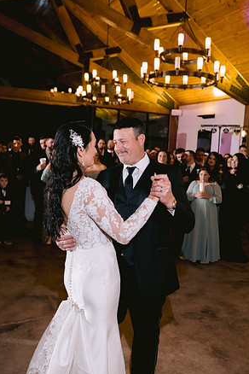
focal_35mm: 36
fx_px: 373
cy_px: 188
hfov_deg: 36.9
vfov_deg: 53.1
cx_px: 125
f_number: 3.2
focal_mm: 35
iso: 1600
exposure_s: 1/125
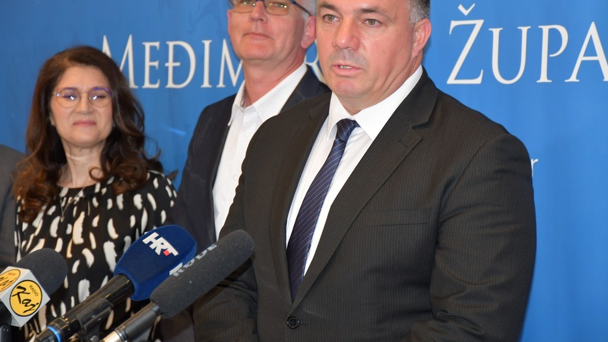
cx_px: 305
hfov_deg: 18.2
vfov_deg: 10.3
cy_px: 142
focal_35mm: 118
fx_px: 1903
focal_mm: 75
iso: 900
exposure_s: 1/60
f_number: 5
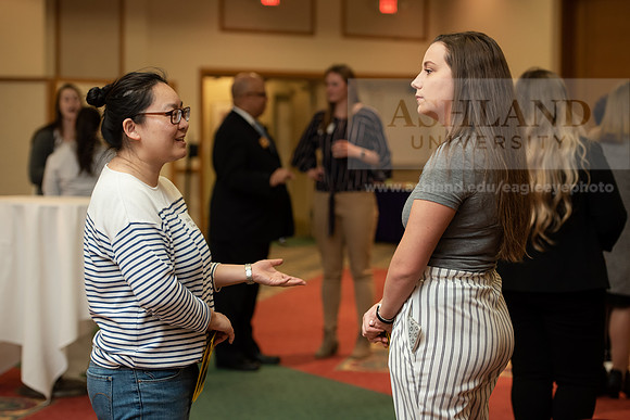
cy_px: 210
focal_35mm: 85
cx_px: 315
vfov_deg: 16.1
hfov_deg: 23.9
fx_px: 1488
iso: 1600
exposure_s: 1/200
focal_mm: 85
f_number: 3.5
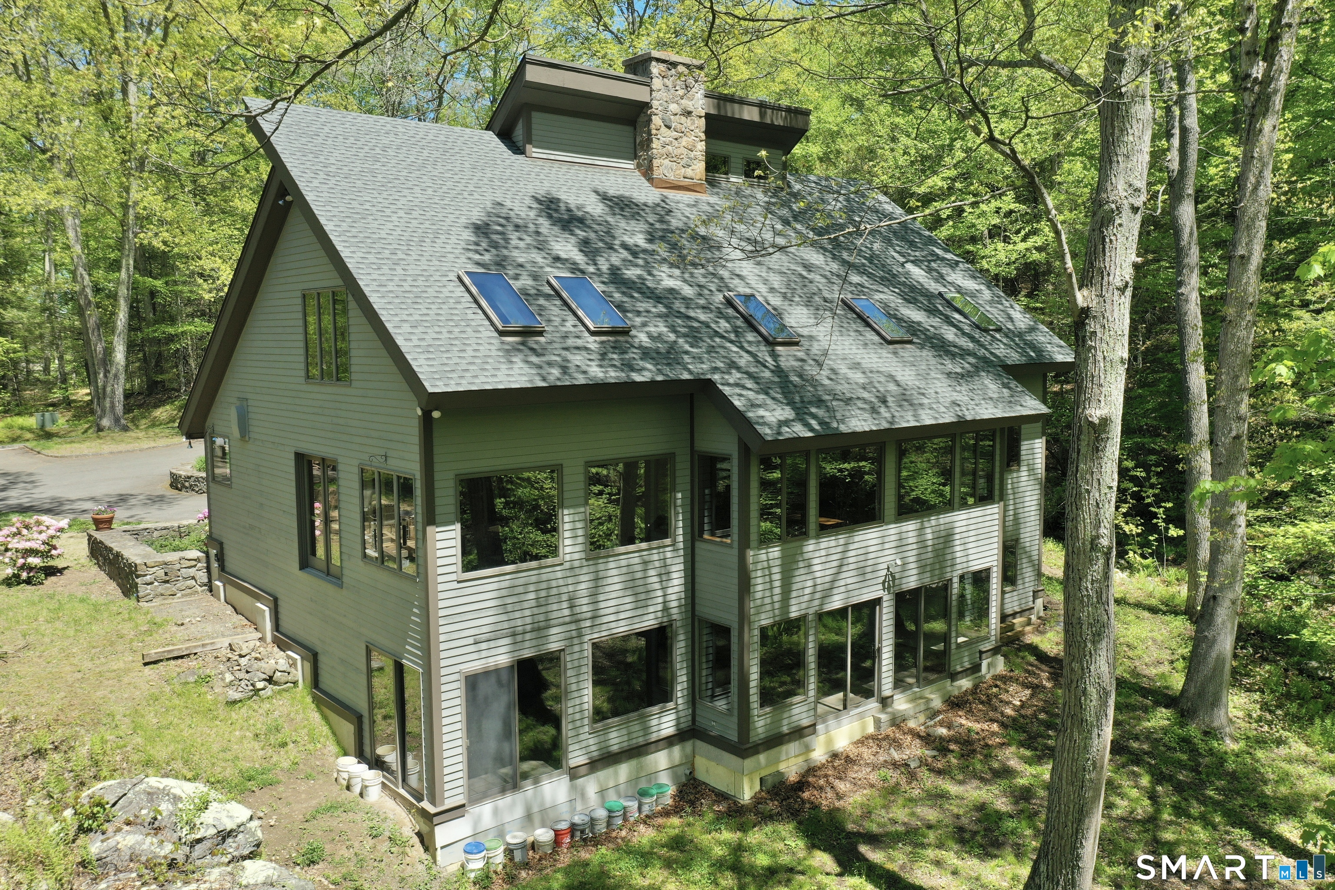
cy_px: 445
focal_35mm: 28
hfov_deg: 65.5
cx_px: 668
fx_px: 1038
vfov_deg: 46.4
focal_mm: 10.26
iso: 100
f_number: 5
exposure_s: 1/320
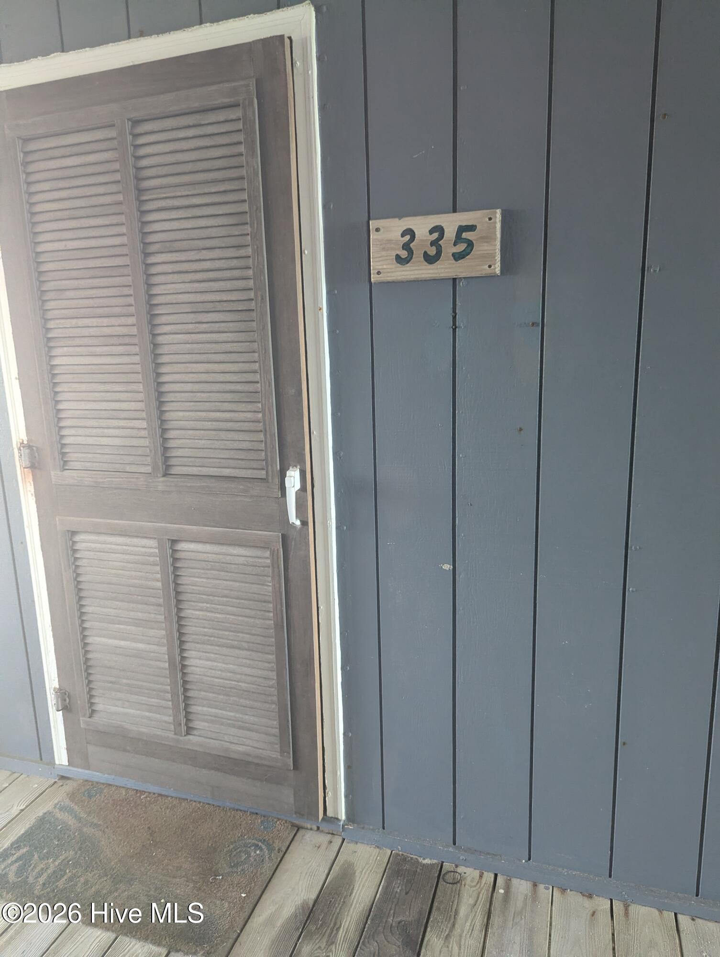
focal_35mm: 24
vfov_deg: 71.5
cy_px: 478
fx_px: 664
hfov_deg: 56.9
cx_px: 360
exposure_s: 1/229
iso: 620
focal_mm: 6.81
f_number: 1.85
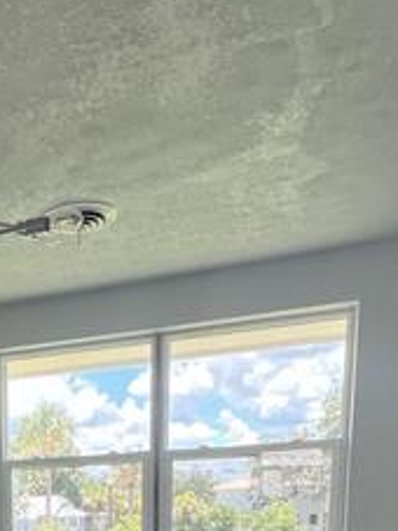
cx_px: -30
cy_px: 643
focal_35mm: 44
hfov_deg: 29.8
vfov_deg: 34.2
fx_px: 675
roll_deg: +1.9
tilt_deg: -9.8
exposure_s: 1/149
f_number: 1.8
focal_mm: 1.57
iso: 32
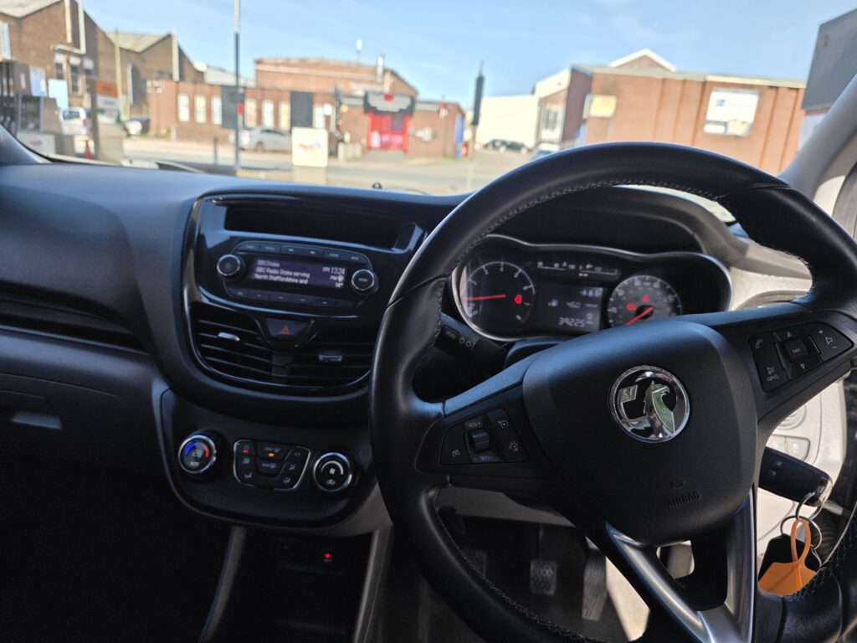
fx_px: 569
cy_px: 322
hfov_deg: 73.9
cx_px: 428
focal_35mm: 23
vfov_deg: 58.9
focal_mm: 6.3
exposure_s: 1/359
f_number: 1.7
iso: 40
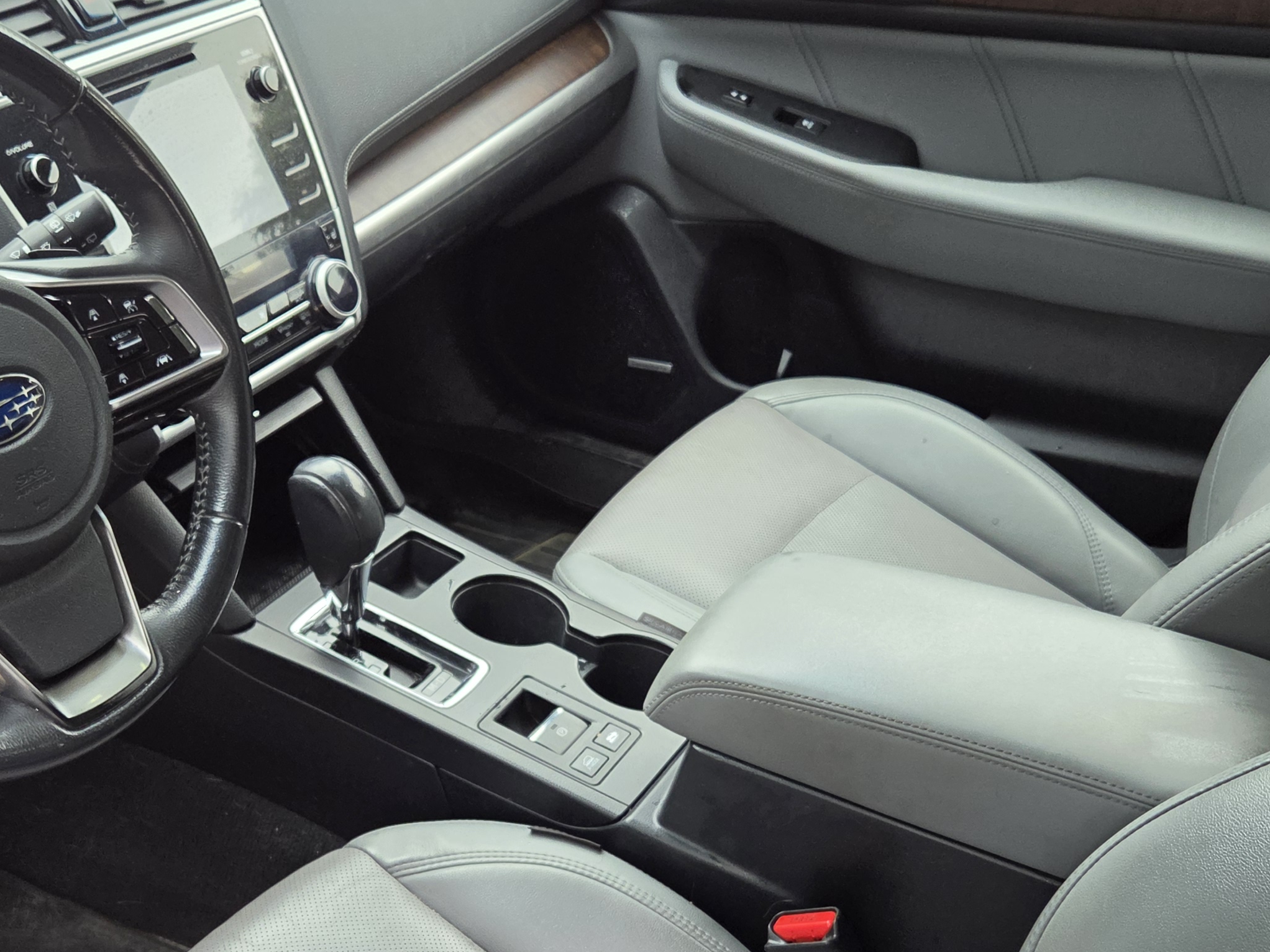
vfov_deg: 31.5
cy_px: 729
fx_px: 1651
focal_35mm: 45
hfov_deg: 42.0
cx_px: 546
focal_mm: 5.4
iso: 200
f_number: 1.8
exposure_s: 1/180
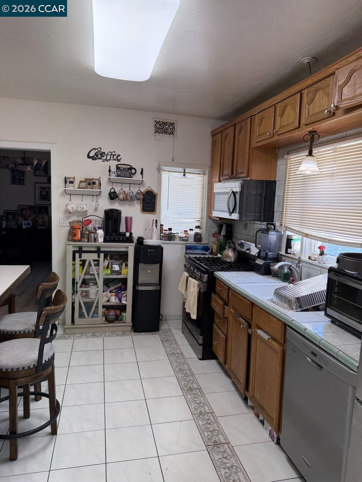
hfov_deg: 56.8
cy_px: 241
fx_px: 335
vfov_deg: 71.6
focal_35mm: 24
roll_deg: -2.7
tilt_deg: -7.0
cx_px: 181
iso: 125
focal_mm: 6.76
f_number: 1.78
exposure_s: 1/172
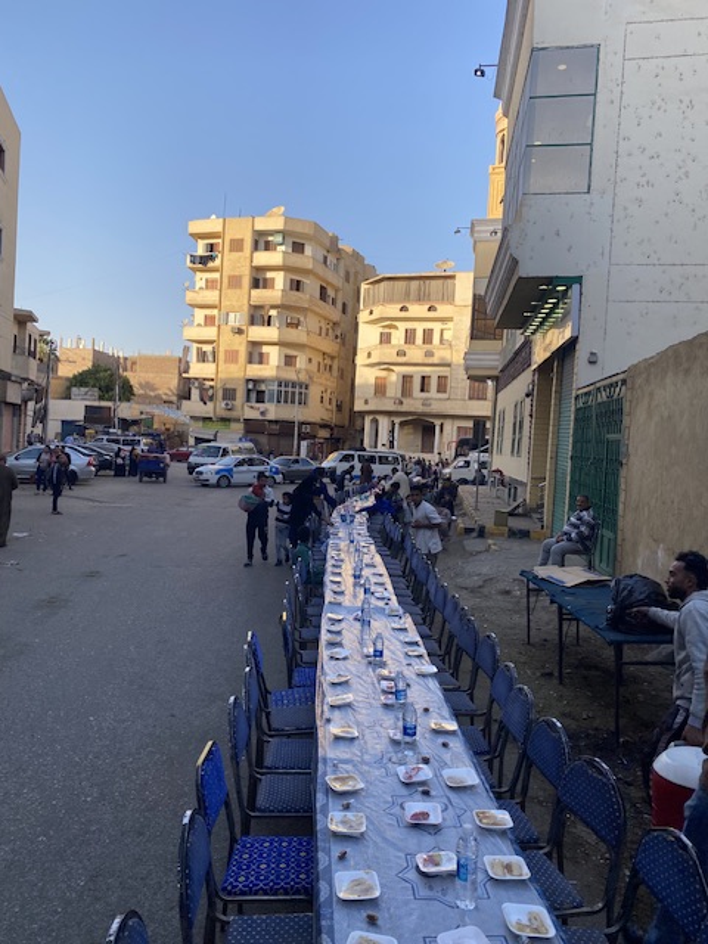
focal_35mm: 26
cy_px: 472
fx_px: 709
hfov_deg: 53.1
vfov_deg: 67.3
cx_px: 354
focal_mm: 4.25
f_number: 1.8
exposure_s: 1/852
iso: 32
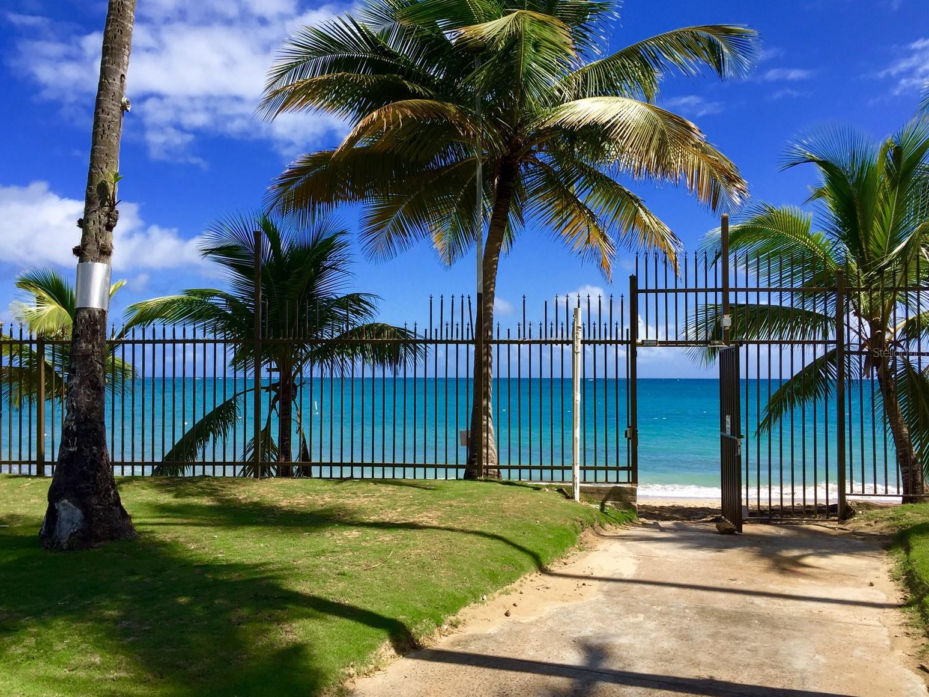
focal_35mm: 30
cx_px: 449
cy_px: 352
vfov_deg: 46.8
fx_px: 805
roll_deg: -2.5
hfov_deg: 60.0
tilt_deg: -0.3
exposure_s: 1/1647
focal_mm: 4.15
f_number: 2.2
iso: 32
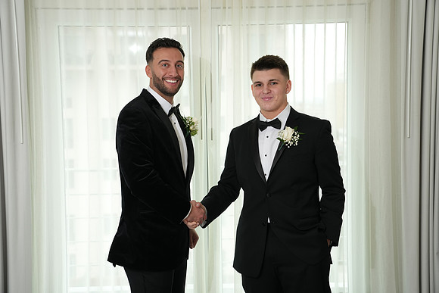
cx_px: 220
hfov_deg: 38.9
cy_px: 146
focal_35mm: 51
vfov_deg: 26.5
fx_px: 622
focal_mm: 51
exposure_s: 1/200
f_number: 4
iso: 800
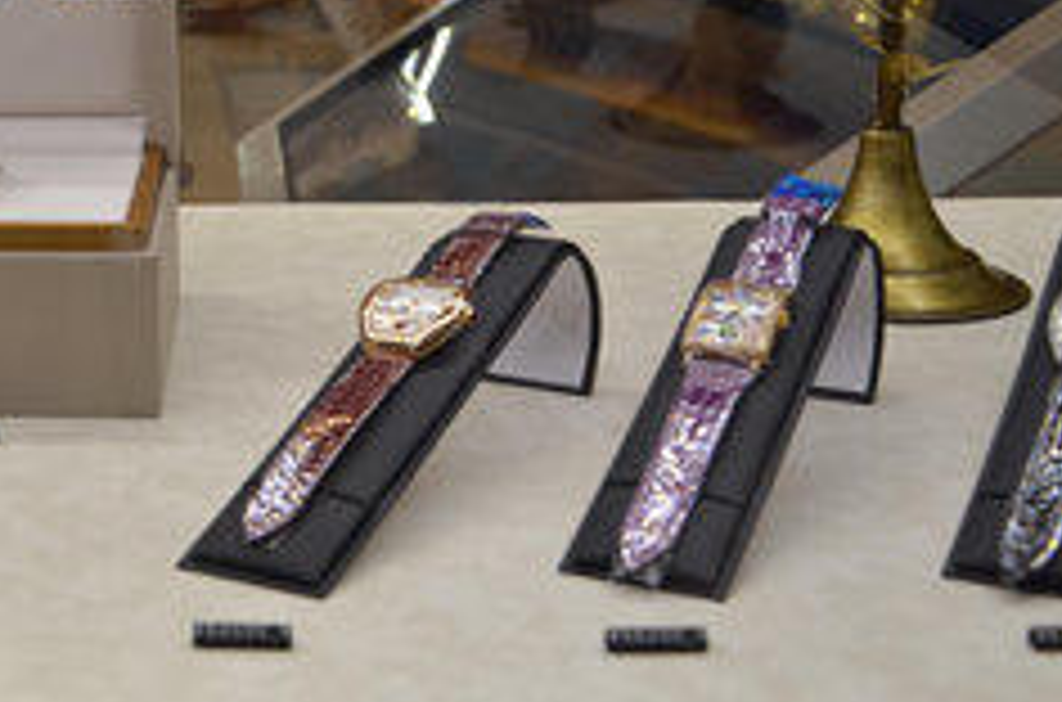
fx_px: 2265
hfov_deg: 24.9
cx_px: -36
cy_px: -63
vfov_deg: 17.1
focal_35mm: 77
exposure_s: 1/125
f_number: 5.6
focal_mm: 22
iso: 320
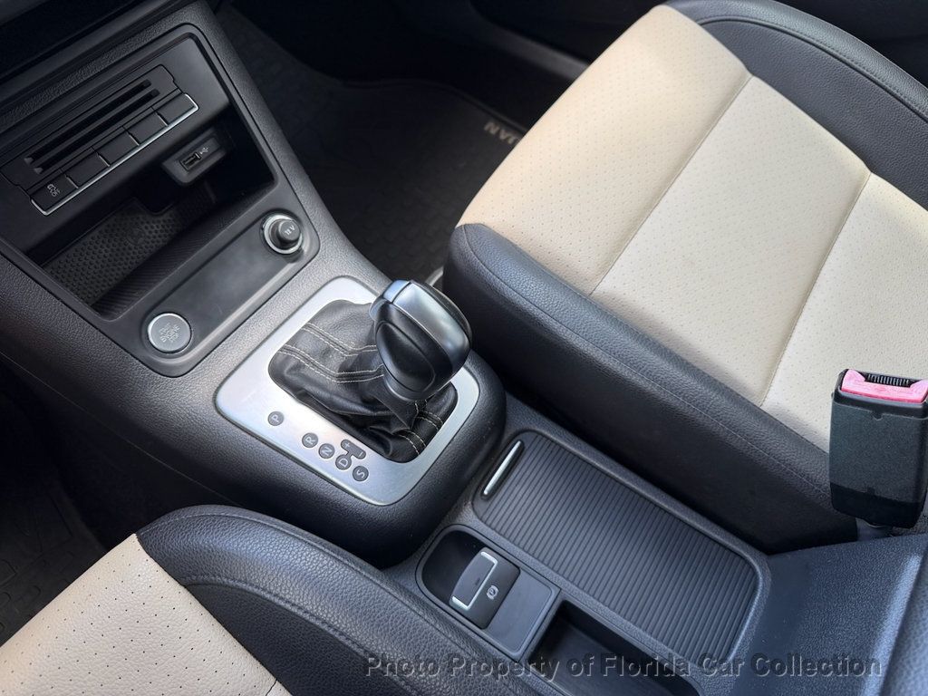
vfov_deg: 56.8
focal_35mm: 24
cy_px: 348
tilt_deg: -56.9
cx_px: 464
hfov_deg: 71.6
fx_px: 643
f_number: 1.78
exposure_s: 1/145
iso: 64
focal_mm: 6.76
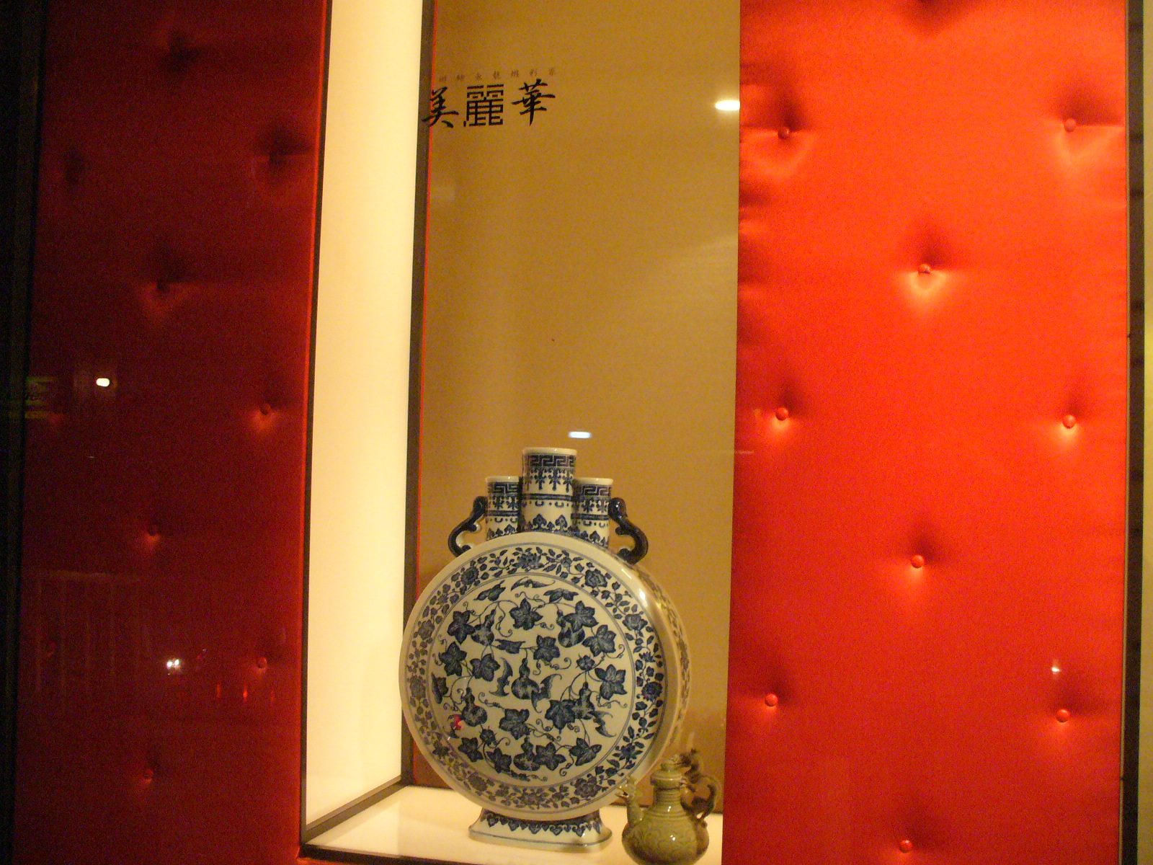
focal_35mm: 37
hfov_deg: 50.1
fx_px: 1232
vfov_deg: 38.7
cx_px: 576
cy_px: 432
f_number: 2.8
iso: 400
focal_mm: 6.1
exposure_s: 1/25
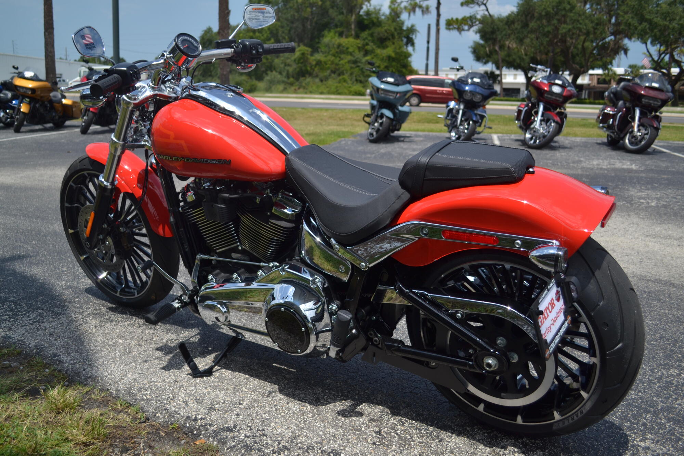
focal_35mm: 33
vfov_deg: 40.0
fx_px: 627
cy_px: 228
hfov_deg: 57.2
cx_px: 342
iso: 100
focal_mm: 22
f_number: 4
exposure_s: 1/1250
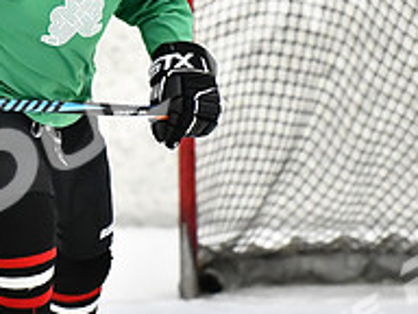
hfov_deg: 2.3
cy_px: 117
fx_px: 10518
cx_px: 81
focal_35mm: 871
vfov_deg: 1.7
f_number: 2.8
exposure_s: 1/1250
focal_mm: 200
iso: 5000
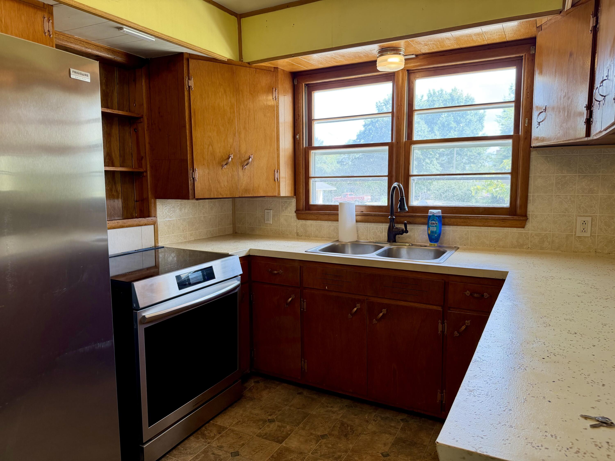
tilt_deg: -6.2
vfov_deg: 56.8
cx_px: 308
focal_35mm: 24
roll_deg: +1.3
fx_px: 426
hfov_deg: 71.6
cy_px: 230
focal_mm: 6.76
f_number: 1.78
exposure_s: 1/120
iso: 200
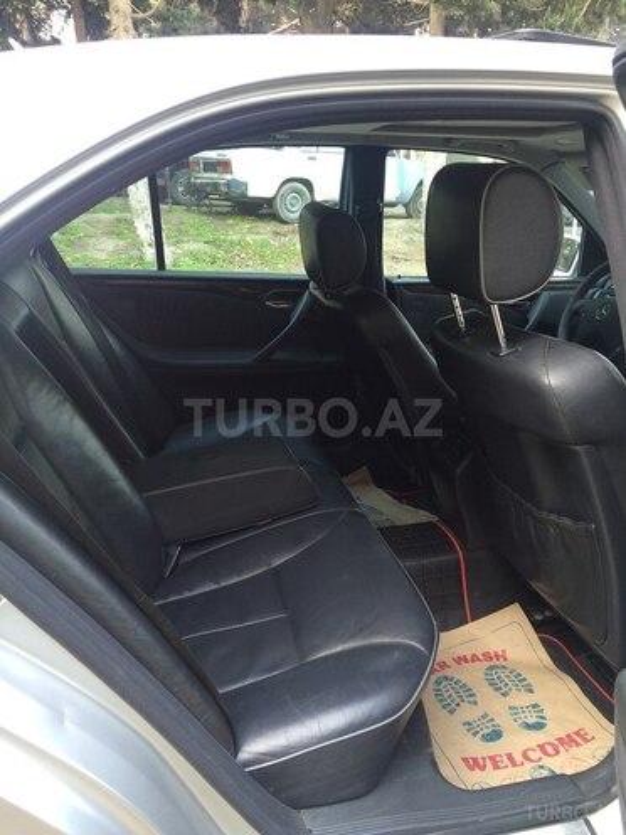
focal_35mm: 29
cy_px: 418
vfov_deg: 61.7
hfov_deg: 48.2
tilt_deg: -19.6
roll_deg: -0.4
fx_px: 699
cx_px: 313
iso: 50
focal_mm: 4.15
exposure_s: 1/50
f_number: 2.2
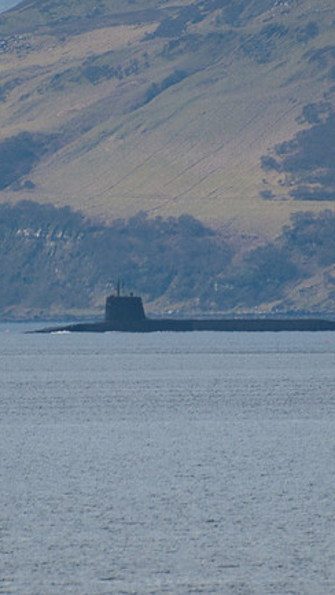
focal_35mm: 1242
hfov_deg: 1.0
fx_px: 19587
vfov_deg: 1.7
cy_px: 298
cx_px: 148
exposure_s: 1/640
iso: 200
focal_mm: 425
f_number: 8
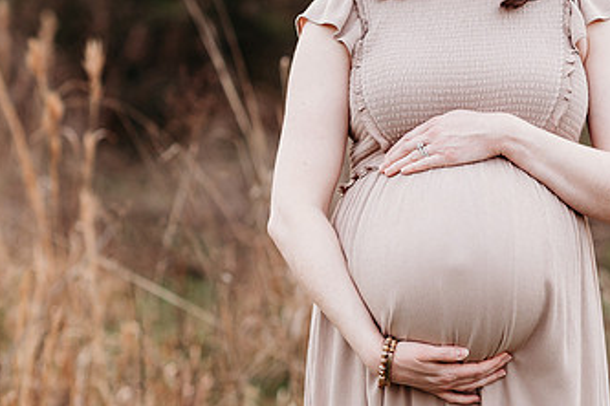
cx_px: 462
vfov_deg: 9.3
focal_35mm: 148
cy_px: 206
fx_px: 2508
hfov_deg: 13.8
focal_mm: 85
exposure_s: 1/320
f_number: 2.5
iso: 400
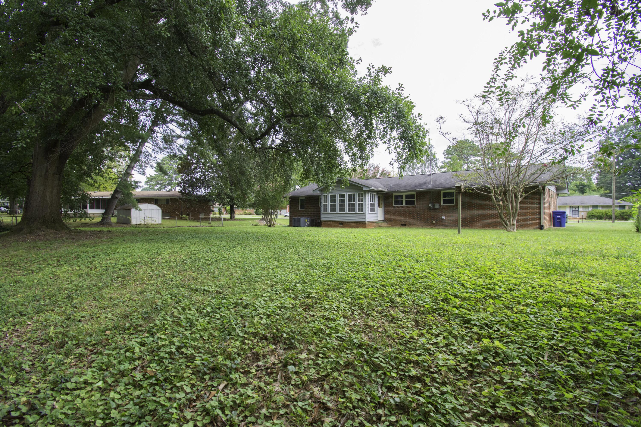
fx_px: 267
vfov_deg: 77.3
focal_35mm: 15
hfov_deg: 100.4
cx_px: 320
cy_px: 214
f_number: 8
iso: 1000
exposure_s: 1/200
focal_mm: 10
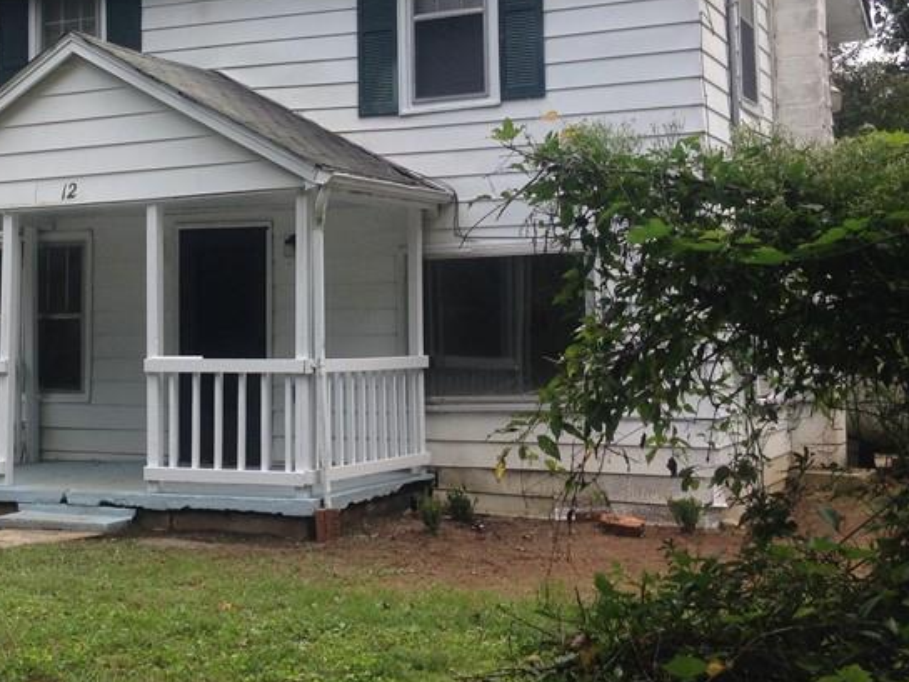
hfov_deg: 30.7
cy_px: 190
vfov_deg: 23.5
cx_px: 245
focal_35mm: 62
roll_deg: +3.0
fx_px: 1628
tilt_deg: +6.2
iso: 50
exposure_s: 1/371
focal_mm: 4.12
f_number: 2.4
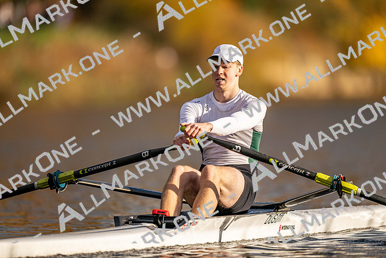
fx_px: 6435
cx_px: 193
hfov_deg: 3.4
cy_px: 129
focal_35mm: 600
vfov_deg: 2.3
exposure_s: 1/2500
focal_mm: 600
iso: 250
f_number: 4
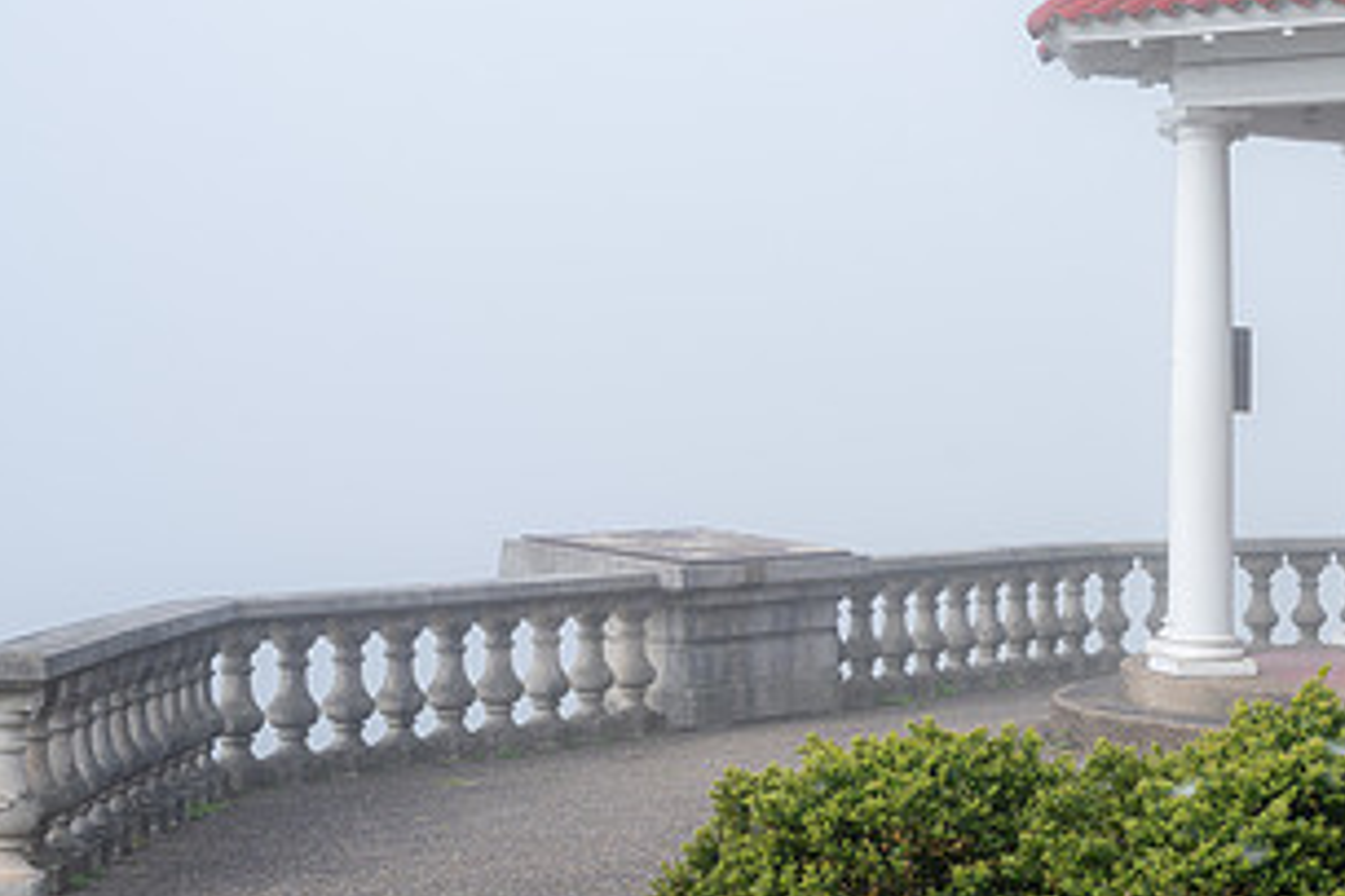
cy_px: 252
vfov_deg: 13.4
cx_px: 1120
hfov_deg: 19.8
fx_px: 3809
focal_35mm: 102
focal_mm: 50
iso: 64
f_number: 10
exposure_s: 1/80
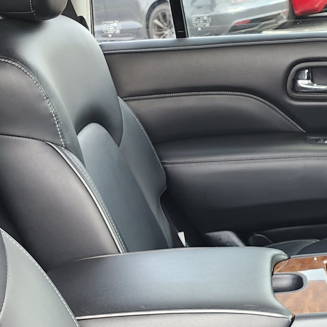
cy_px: 465
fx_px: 834
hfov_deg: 21.8
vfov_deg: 19.8
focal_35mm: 78
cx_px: 275
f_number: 1.8
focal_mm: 5.54
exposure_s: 1/120
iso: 160
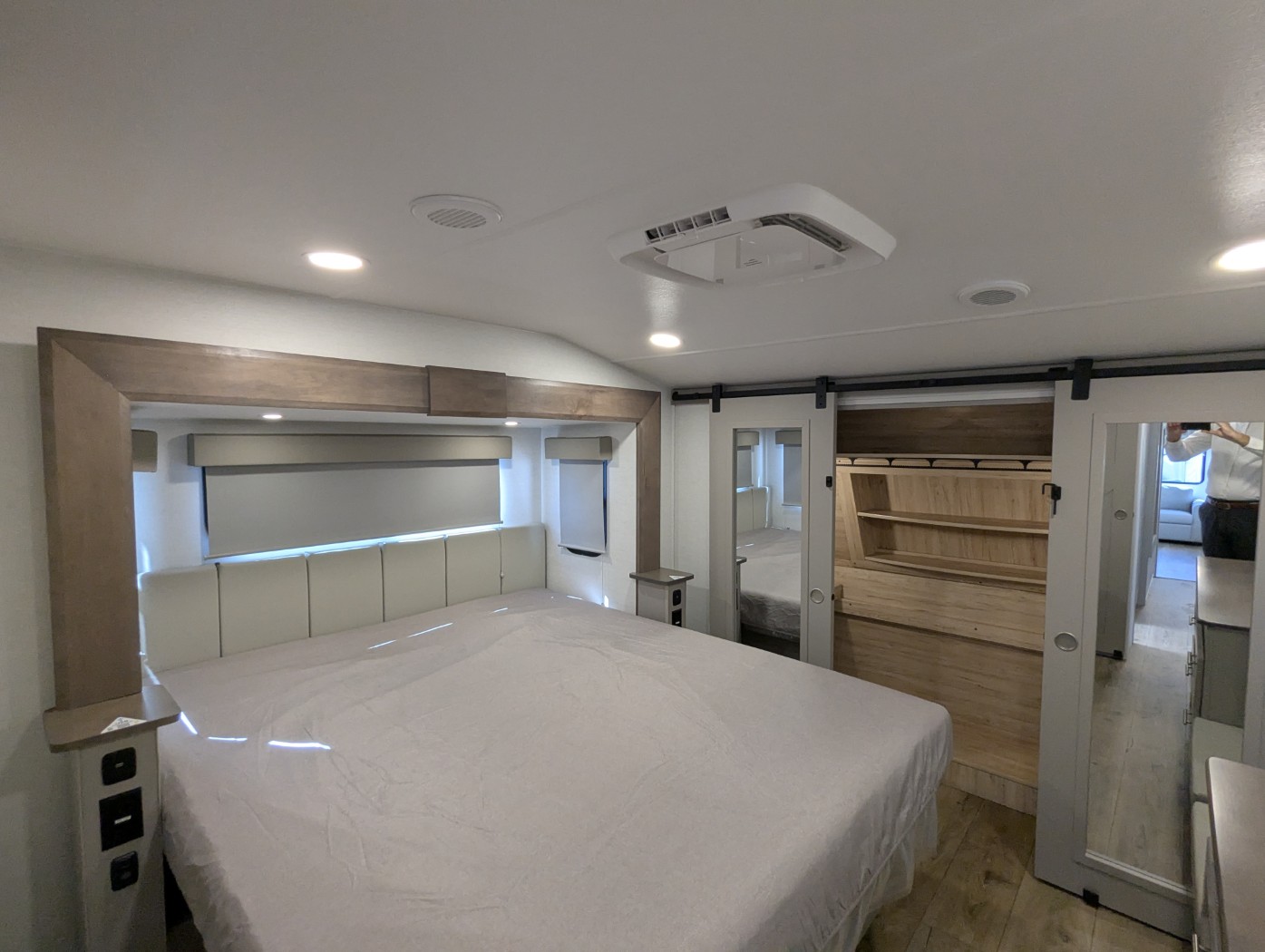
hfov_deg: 94.4
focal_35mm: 16
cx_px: 632
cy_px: 476
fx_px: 585
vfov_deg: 78.2
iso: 332
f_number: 2.2
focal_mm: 2.35
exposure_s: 1/139
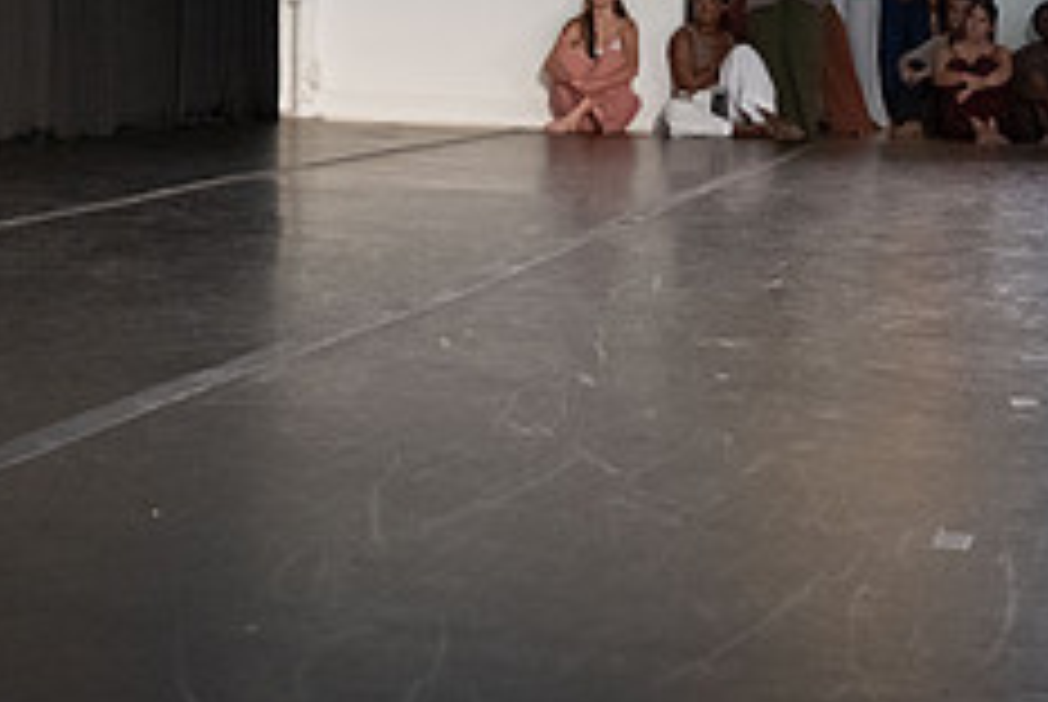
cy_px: 74
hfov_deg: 24.7
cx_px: 526
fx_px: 2390
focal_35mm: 82
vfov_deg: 16.5
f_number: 4
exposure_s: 1/160
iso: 6400
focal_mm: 33
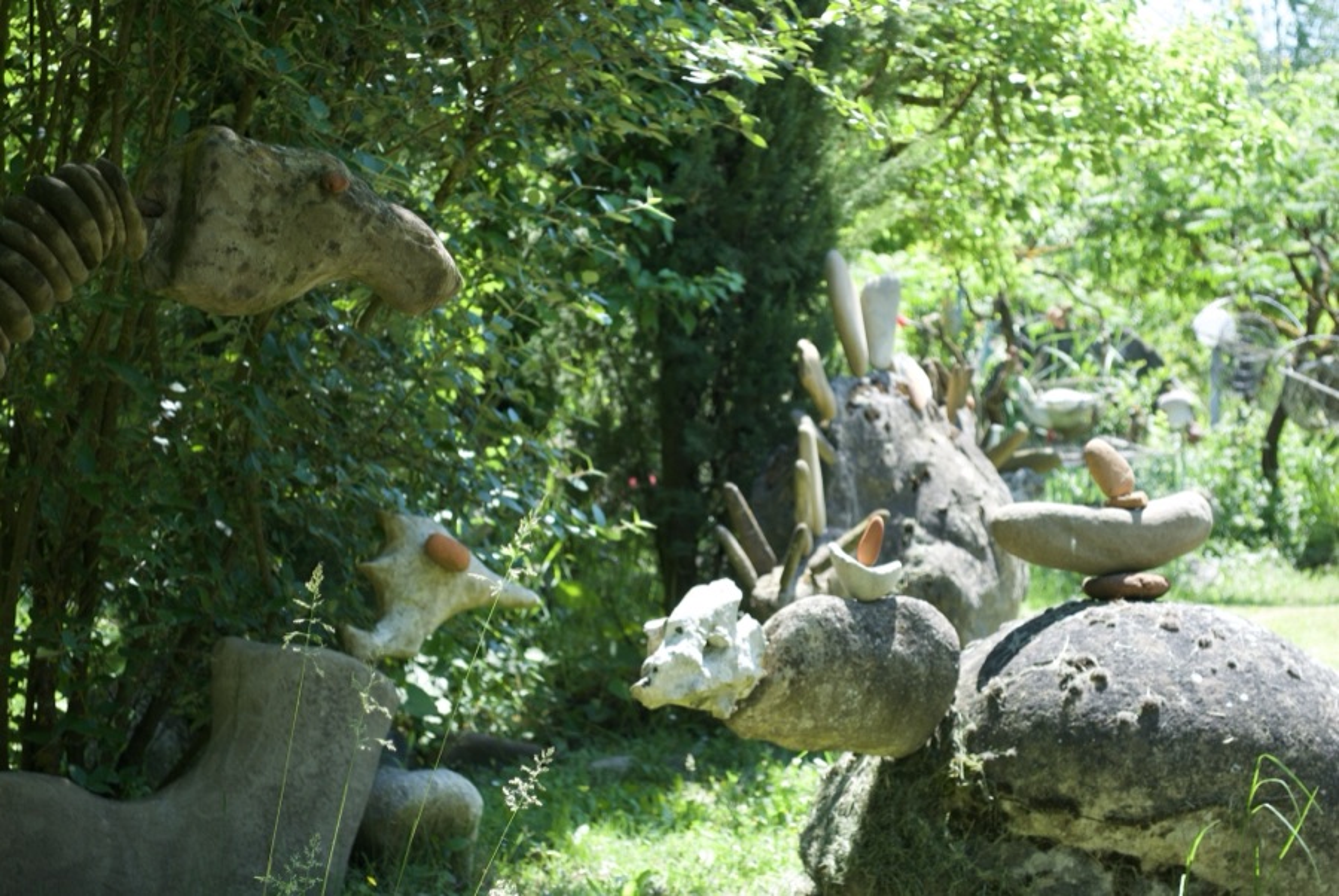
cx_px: 670
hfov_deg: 24.6
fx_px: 3071
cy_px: 448
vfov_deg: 16.6
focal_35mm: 82
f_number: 5.6
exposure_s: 1/60
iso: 100
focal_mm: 55
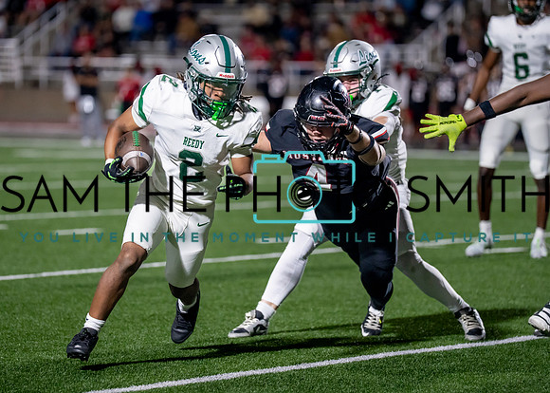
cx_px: 243
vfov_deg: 5.9
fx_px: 3819
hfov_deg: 8.2
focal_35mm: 245
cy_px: 187
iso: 3200
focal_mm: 197
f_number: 2.8
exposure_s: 1/1250
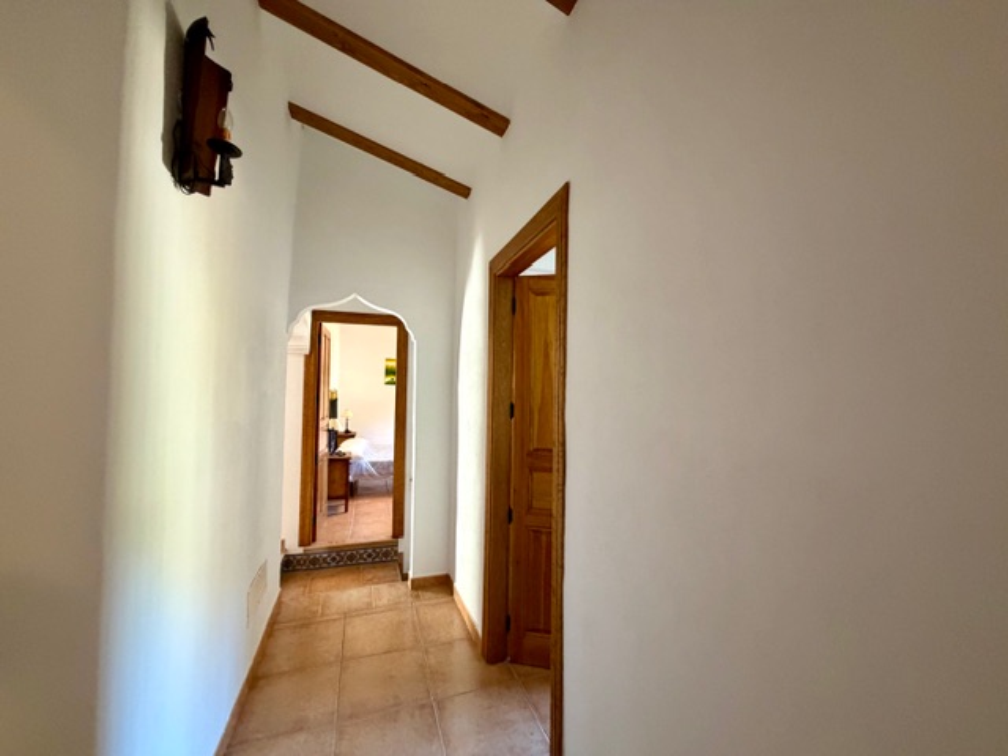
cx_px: 504
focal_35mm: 14
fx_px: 408
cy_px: 378
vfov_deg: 85.7
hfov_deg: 102.1
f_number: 2.2
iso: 500
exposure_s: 1/50
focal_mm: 2.22
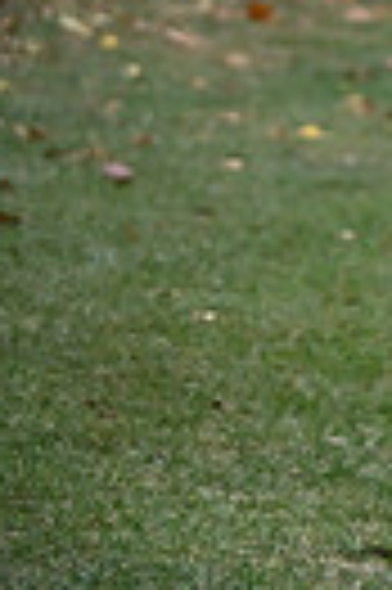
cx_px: 1280
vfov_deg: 4.9
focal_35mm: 420
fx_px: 6878
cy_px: -97
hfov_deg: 3.2
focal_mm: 95
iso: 1000
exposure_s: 1/4000
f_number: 3.5
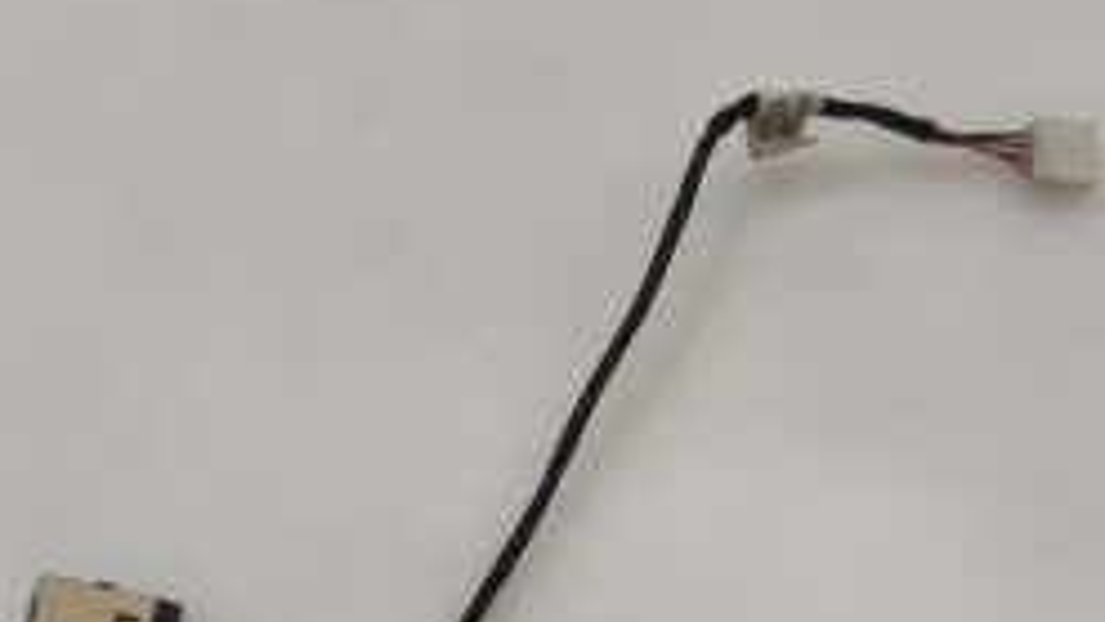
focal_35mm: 54
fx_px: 1582
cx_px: 599
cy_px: 414
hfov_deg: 38.5
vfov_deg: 22.1
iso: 320
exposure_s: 1/50
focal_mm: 6.57
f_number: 1.6
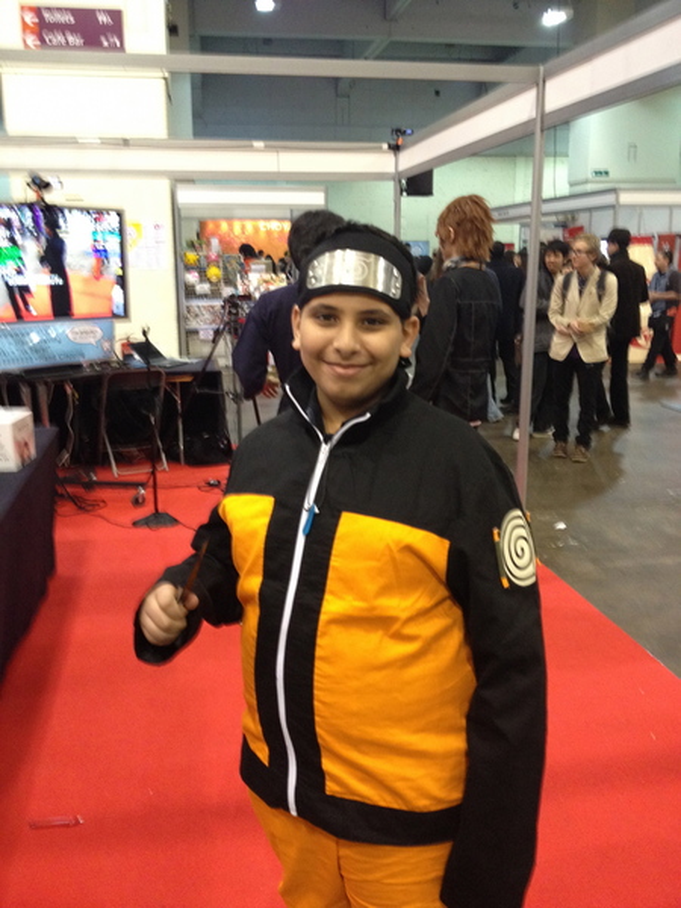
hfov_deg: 40.7
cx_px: 340
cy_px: 454
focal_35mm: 35
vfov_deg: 52.6
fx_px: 918
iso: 250
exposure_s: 1/20
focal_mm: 4.28
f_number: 2.4
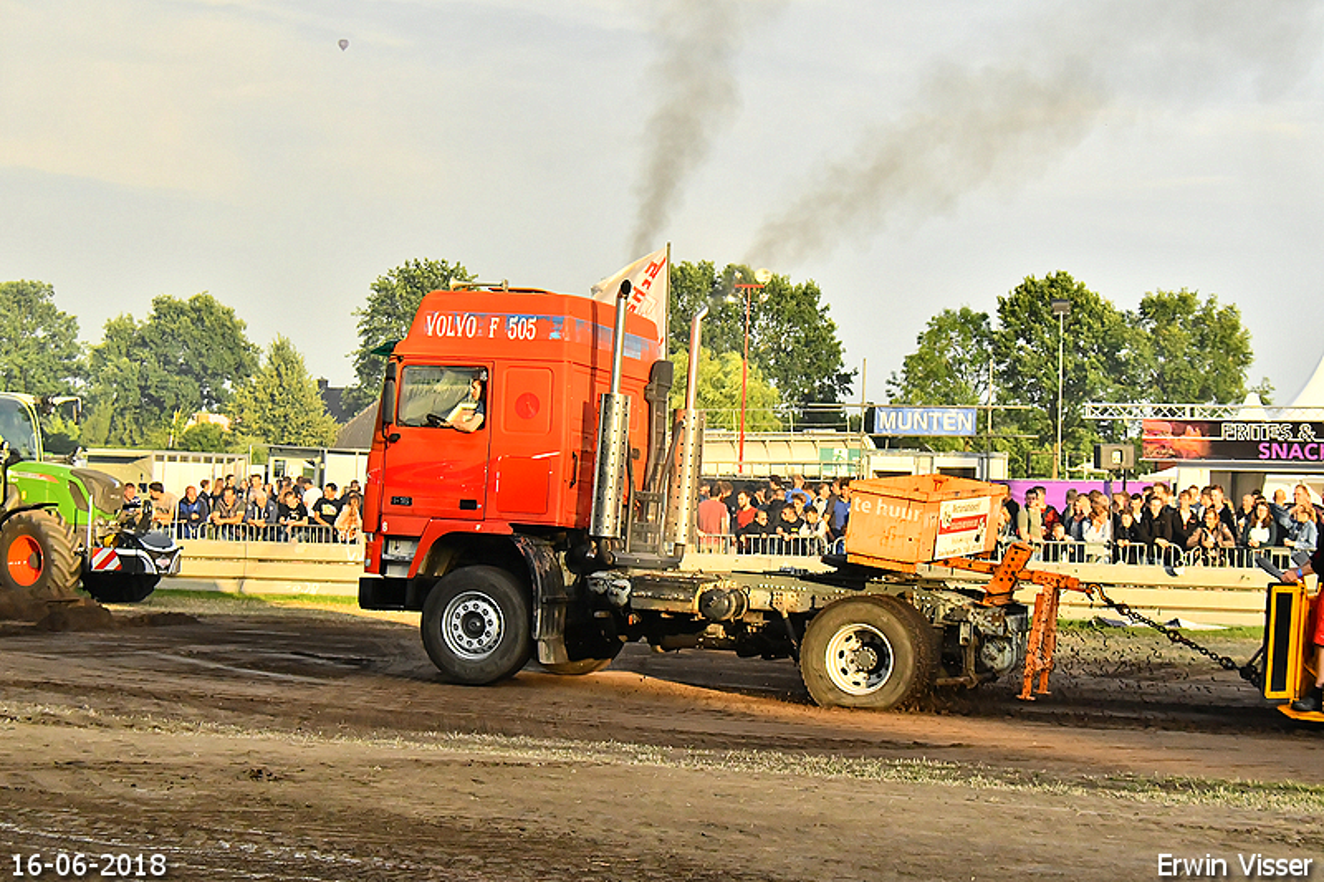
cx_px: 662
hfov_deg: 26.0
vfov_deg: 17.5
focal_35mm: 78
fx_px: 2868
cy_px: 441
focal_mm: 52
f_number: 5.3
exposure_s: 1/6400
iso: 1600
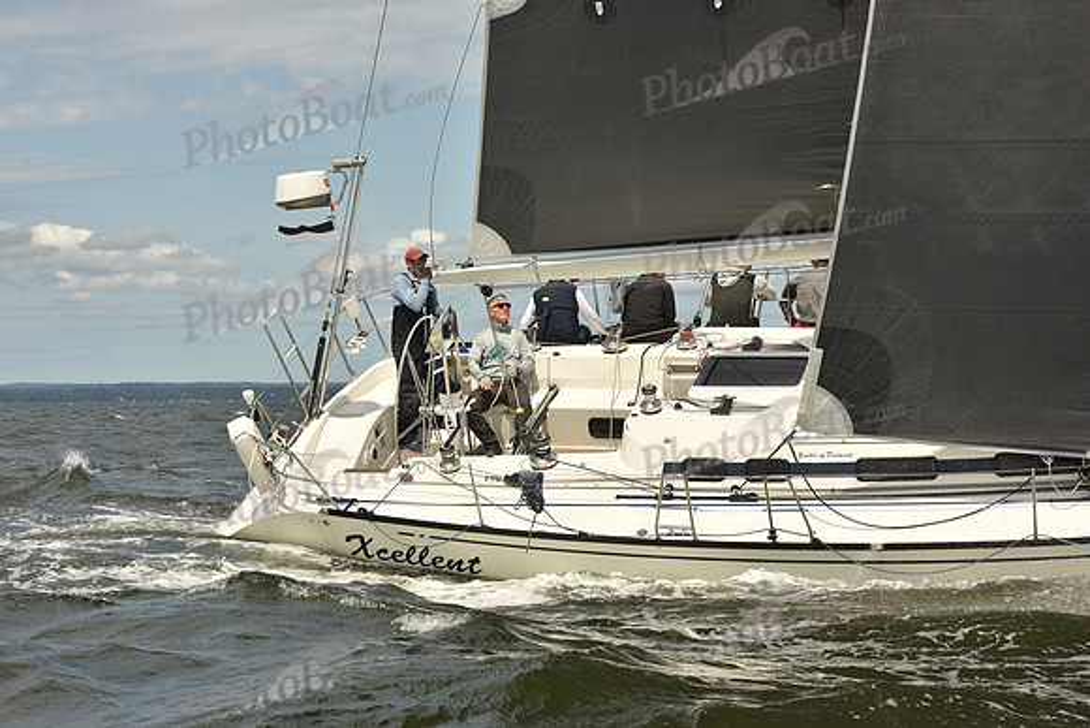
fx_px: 2483
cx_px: 545
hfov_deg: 24.8
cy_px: 364
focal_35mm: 82
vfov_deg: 16.7
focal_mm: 82
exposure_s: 1/800
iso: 250
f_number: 10
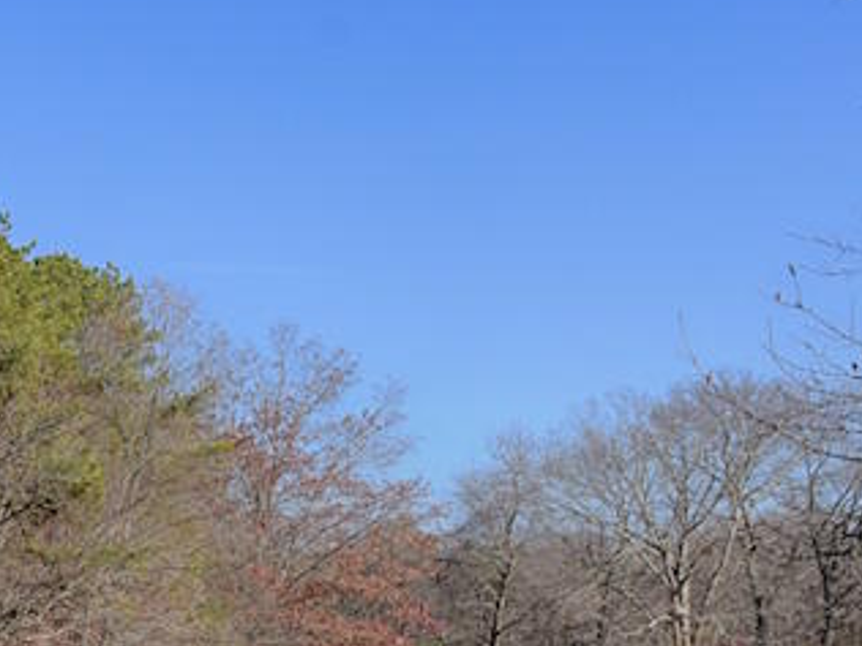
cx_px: -202
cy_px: 710
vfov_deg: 17.0
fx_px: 2092
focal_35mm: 84
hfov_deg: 21.4
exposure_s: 1/125
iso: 125
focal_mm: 18
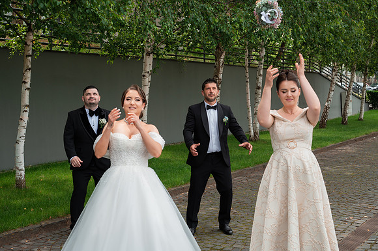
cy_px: 126
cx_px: 189
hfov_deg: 38.9
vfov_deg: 26.5
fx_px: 535
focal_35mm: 51
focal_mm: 51
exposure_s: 1/400
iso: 200
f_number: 5
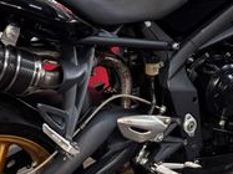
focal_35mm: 82
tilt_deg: -28.7
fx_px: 552
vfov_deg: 18.0
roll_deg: +0.3
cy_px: 72
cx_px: 83
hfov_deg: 23.8
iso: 400
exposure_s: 1/50
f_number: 1.78
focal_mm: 6.76
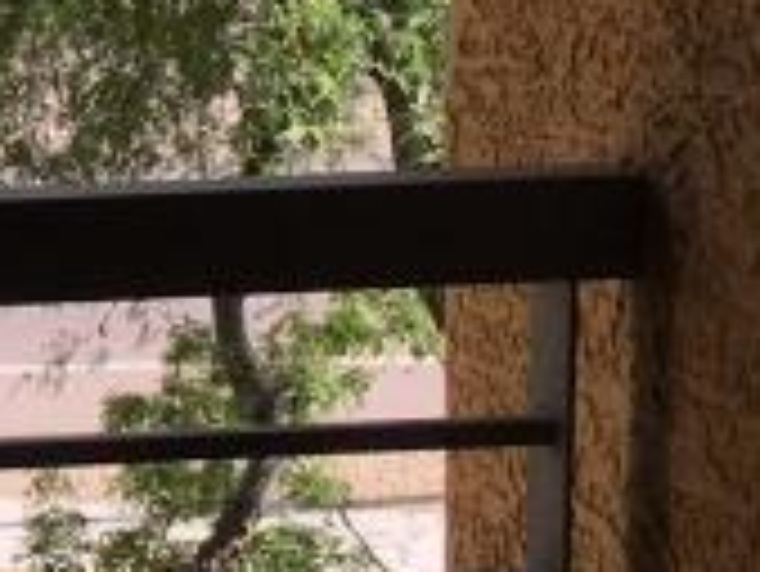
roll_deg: +0.5
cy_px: -167
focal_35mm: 176
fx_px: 3867
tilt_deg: -5.1
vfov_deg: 8.3
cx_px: -913
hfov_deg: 10.1
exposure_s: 1/503
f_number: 2.2
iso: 25
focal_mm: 4.15
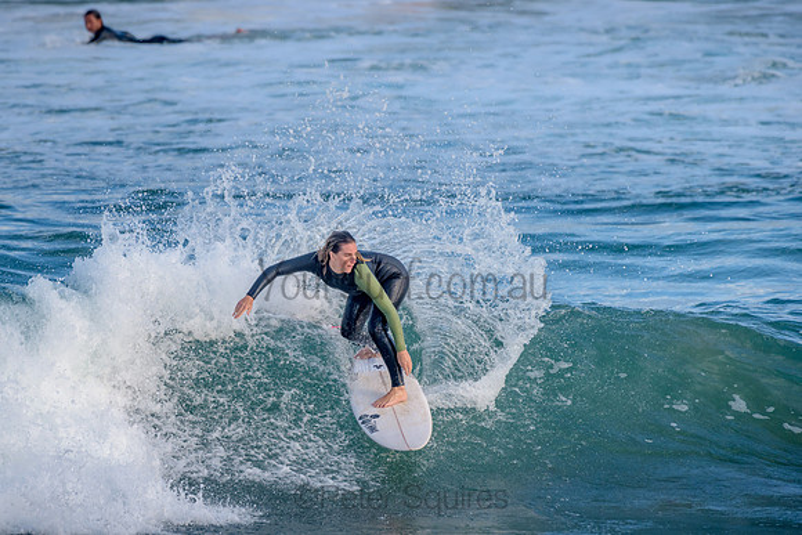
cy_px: 272
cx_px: 311
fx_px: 13638
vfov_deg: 2.2
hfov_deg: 3.4
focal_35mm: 612
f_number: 5.6
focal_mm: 500
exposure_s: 1/1250
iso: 320
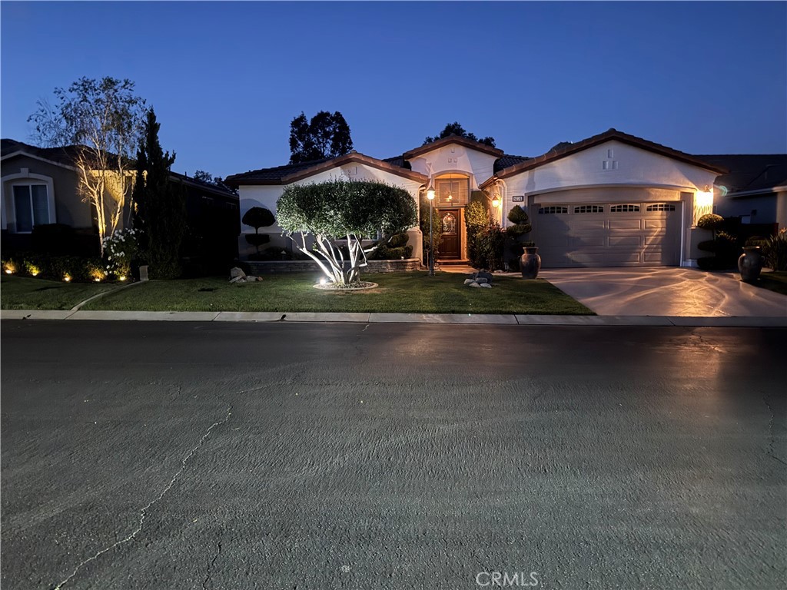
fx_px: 546
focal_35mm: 24
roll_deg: +0.4
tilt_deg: -6.1
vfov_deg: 56.8
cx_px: 394
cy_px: 295
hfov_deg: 71.6
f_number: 1.78
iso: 1250
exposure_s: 1/9
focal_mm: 6.76
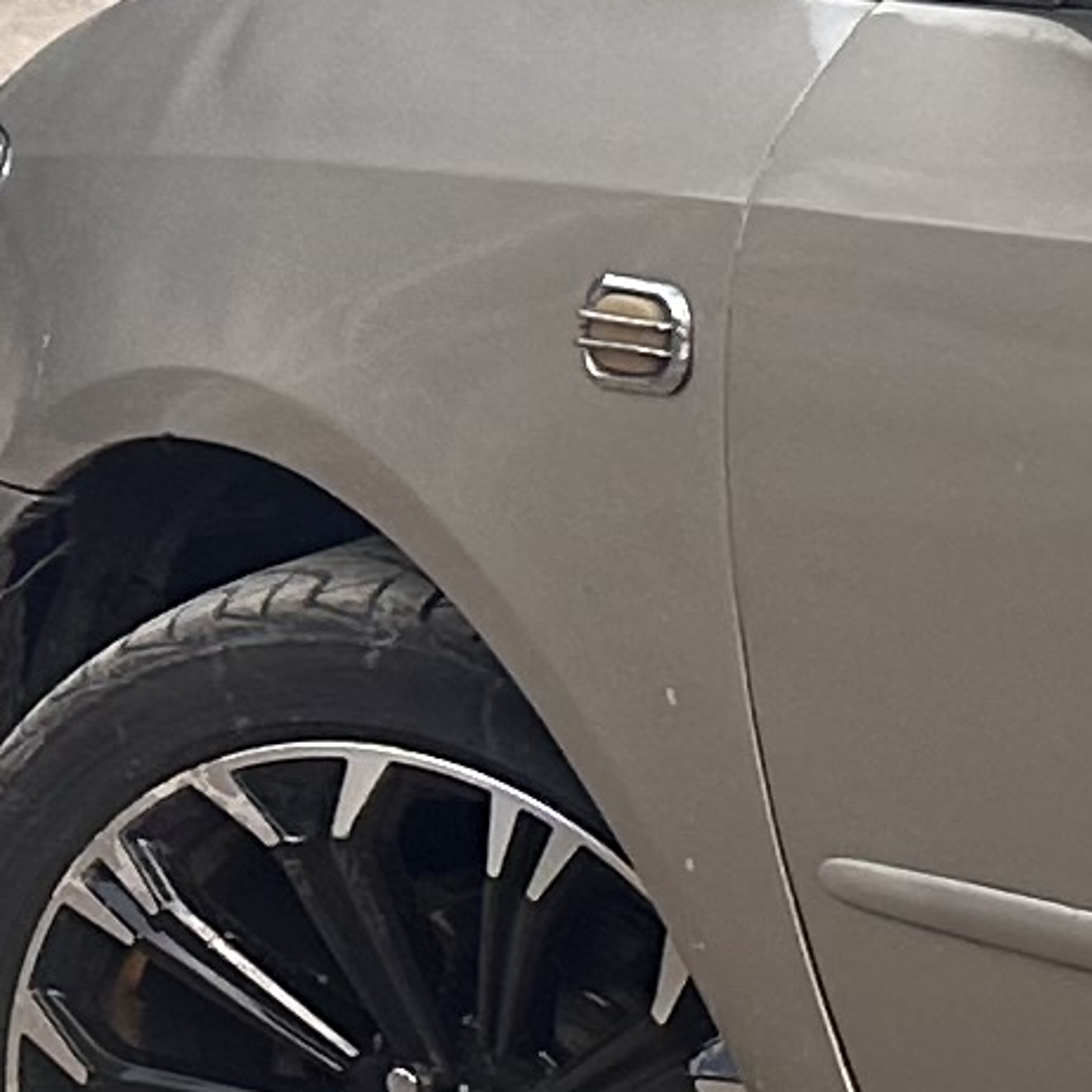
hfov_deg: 7.4
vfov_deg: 9.5
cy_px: 631
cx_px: 4084
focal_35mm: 185
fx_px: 6603
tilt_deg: -16.5
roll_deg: -1.2
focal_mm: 6.86
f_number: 1.78
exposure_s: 1/650
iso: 80
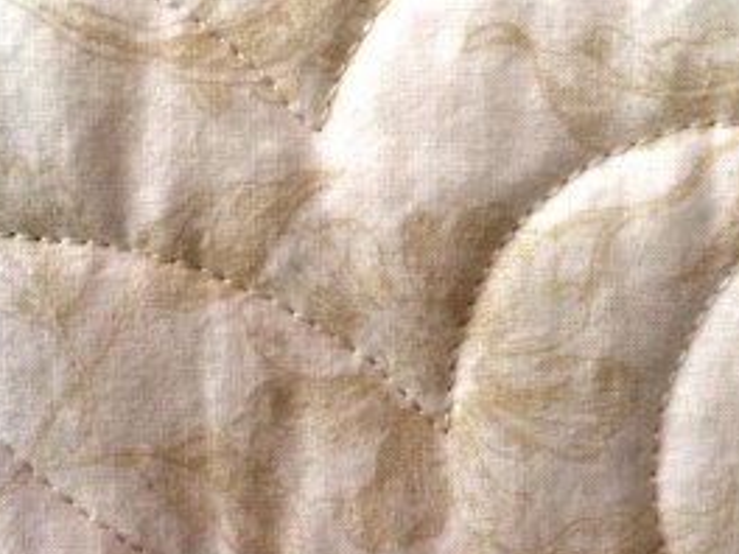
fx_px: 939
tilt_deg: -8.4
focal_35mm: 44
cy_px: 283
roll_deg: -1.4
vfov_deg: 32.9
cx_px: 356
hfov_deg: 42.9
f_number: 2.2
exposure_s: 1/15
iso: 320
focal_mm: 4.15
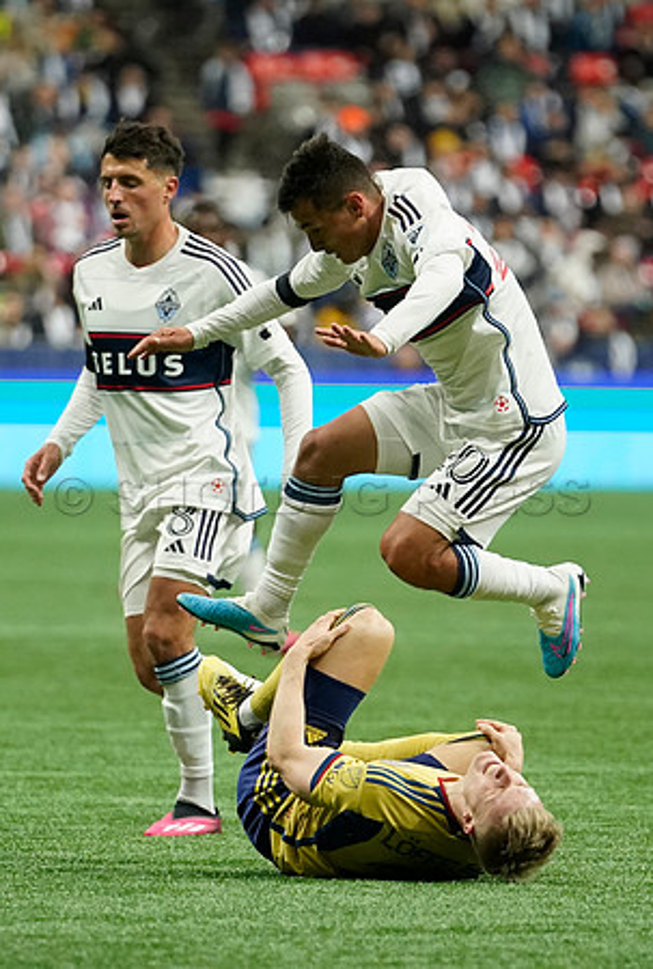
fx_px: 7566
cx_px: 326
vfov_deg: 7.3
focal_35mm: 280
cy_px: 484
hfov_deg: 4.9
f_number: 4
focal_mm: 280
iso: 5000
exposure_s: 1/2000
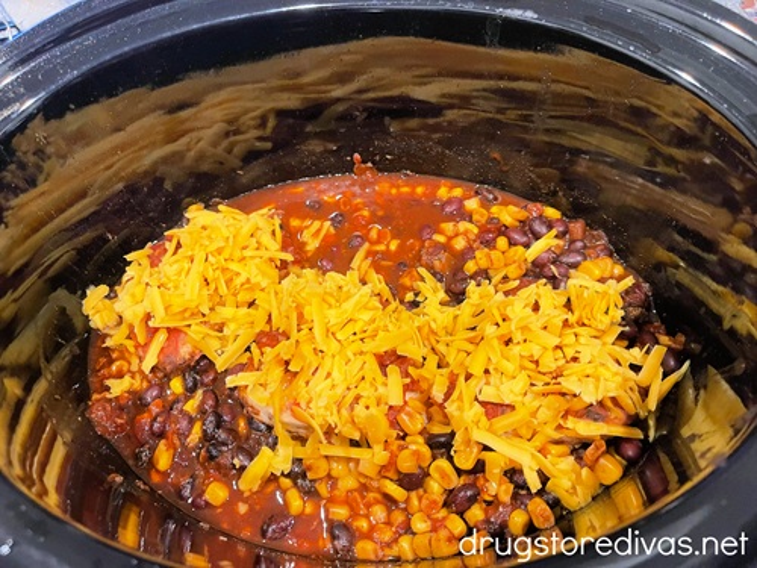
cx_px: 378
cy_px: 284
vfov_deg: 54.9
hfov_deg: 69.4
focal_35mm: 25
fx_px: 547
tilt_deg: -58.3
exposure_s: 1/60
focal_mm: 5.1
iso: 400
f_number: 1.6
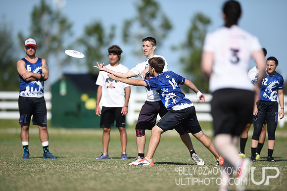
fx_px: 3187
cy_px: 96
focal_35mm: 400
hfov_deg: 5.2
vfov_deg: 3.4
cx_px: 144
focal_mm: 400
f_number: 2.8
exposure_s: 1/2500
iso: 100
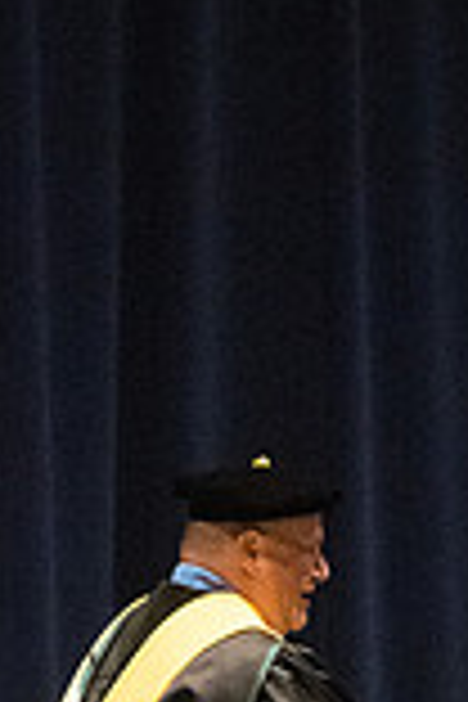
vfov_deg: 3.8
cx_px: 308
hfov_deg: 2.5
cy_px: 963
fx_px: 10529
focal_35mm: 540
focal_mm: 125
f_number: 4.5
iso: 8000
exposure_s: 1/250
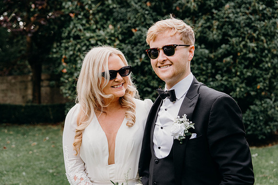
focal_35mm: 46
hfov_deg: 42.7
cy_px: 92
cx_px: 139
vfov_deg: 29.3
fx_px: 355
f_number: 3.5
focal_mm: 46
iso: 125
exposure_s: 1/200
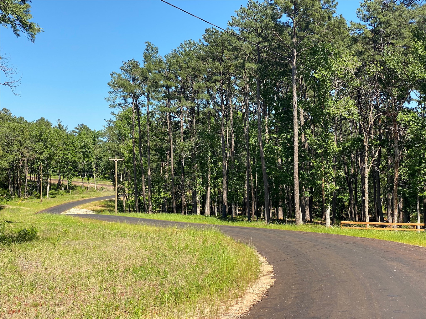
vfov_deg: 28.0
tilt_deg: +2.4
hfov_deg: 36.8
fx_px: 640
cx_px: 213
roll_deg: +0.8
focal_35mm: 52
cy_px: 160
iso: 20
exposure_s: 1/856
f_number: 2
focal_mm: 6
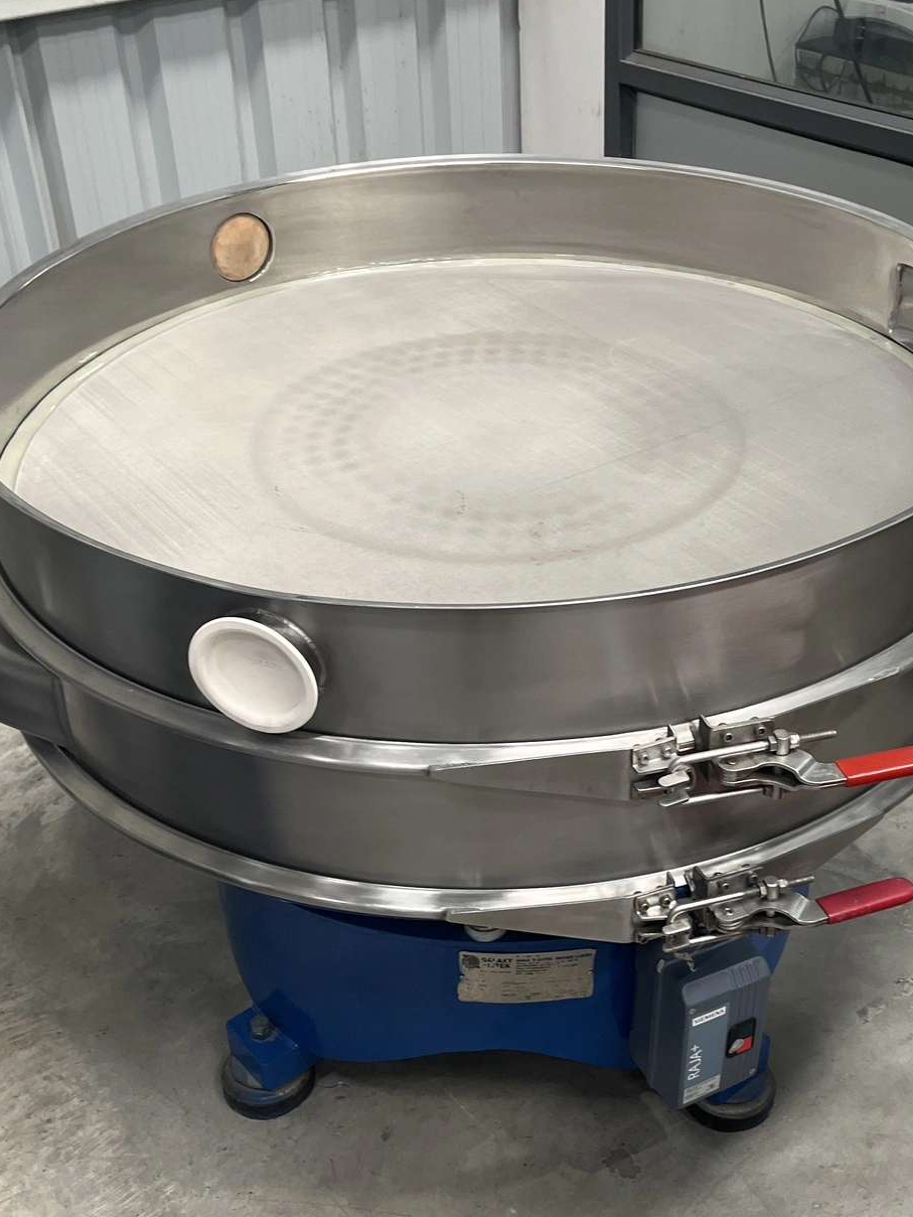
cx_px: 548
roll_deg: +1.9
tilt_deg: -35.7
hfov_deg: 33.5
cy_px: 677
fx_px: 1512
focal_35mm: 43
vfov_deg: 43.8
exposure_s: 1/100
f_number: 1.6
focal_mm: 5.1
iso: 100
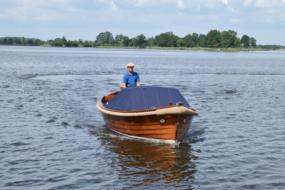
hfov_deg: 24.6
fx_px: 653
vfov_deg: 16.6
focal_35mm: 82
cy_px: 95
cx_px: 142
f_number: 18
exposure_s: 1/320
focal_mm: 55
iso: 640
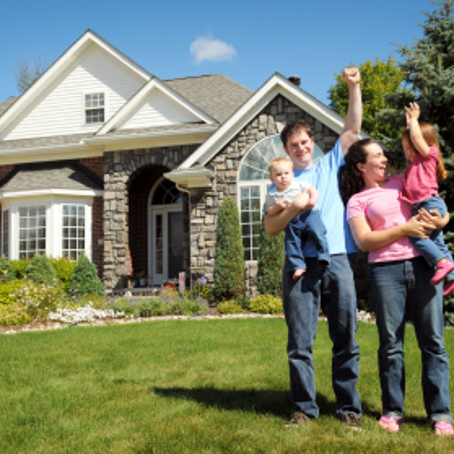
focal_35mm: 45
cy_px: 228
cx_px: 252
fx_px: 662
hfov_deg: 37.8
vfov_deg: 37.8
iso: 200
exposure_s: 1/2000
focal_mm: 23
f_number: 4.5
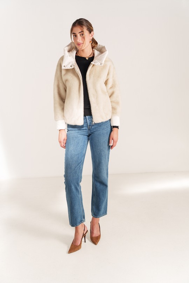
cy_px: 142
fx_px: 299
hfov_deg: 35.1
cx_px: 94
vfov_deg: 50.7
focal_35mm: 38
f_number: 4
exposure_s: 1/400
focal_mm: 38
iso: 800
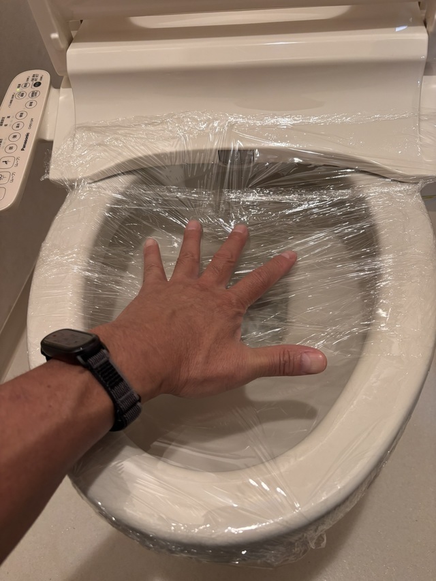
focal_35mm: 26
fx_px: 437
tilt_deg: -51.3
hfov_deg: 53.1
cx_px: 218
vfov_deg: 67.3
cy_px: 290
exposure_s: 1/50
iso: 250
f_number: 1.6
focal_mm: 5.96
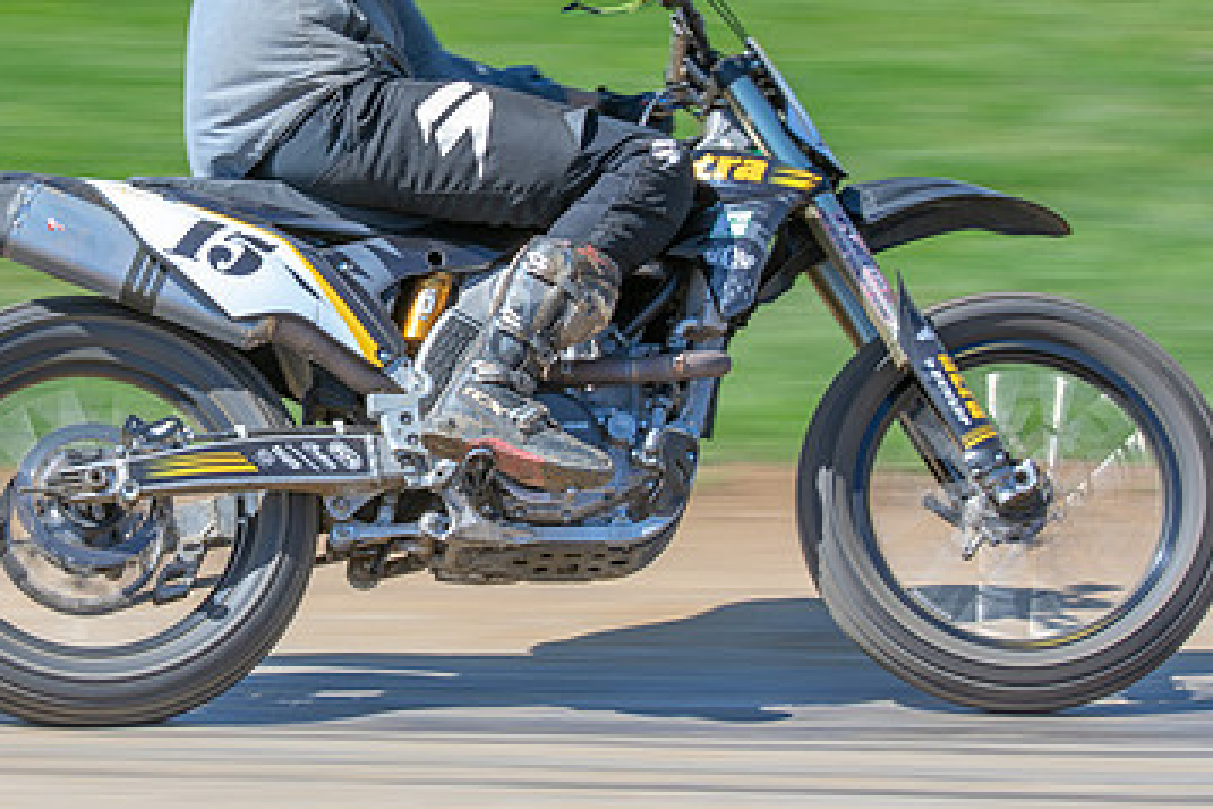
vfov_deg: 7.0
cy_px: 204
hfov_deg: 10.4
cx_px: 296
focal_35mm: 197
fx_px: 6637
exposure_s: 1/160
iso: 200
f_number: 8
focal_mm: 70
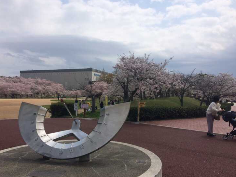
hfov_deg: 56.7
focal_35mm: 32
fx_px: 218
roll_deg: -0.3
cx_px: 108
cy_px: 89
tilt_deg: +1.6
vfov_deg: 44.2
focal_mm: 4.15
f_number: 2.2
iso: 40
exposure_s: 1/5882
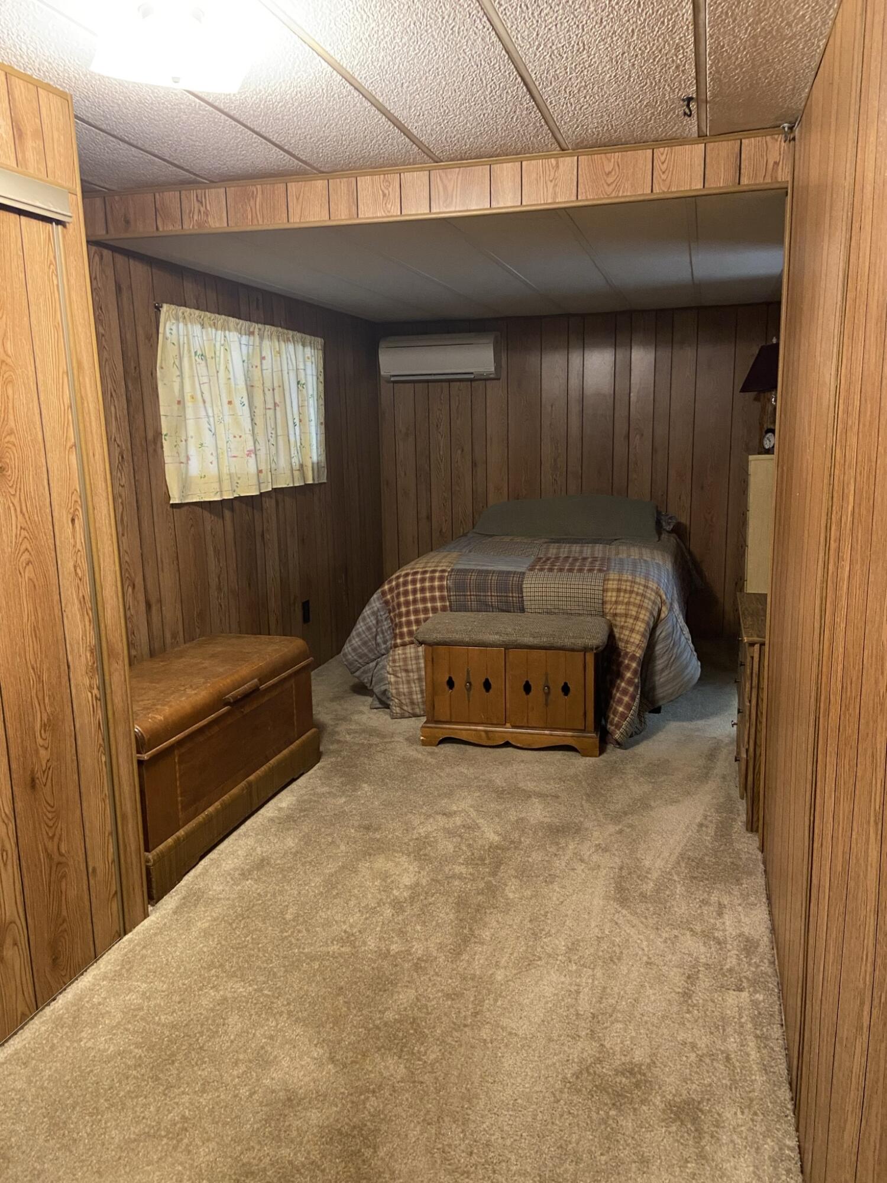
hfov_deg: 53.1
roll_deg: +1.2
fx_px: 888
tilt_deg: -11.6
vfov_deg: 67.3
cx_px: 444
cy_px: 592
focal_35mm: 26
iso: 500
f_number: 1.8
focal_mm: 4.25
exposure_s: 1/30
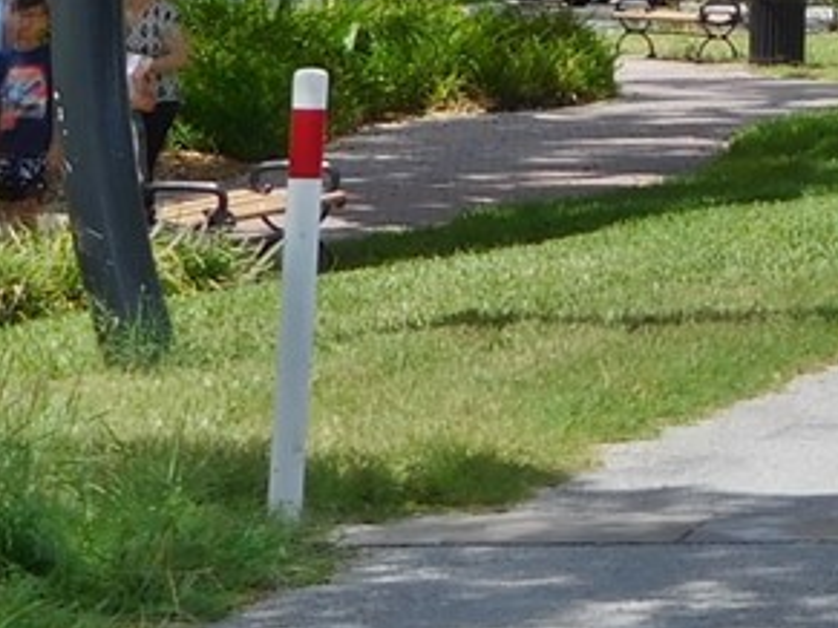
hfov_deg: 8.7
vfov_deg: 6.6
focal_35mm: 220
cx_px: 1330
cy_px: -611
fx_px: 5324
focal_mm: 7.1
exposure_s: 1/800
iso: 125
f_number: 3.9
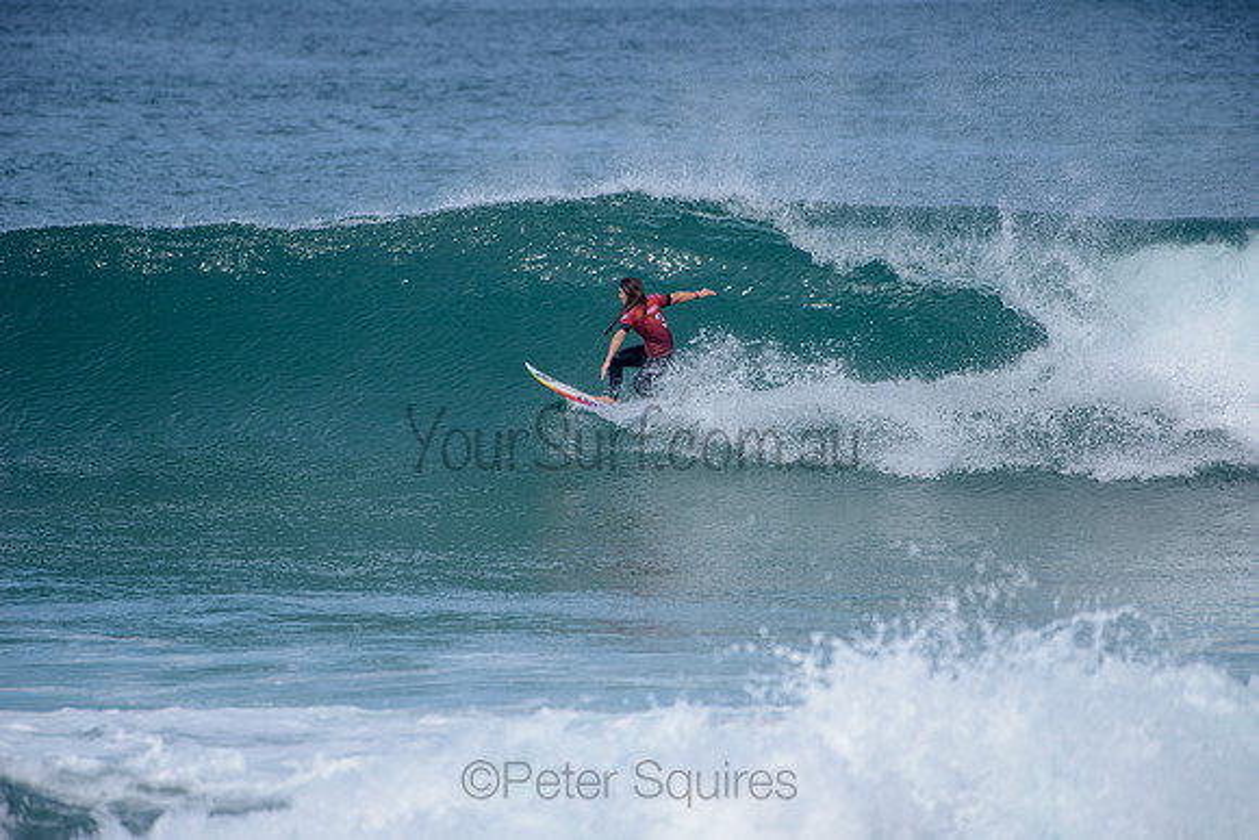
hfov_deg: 4.1
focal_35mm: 500
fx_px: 17489
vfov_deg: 2.8
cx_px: 630
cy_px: 420
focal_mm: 500
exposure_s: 1/2500
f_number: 6.3
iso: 250
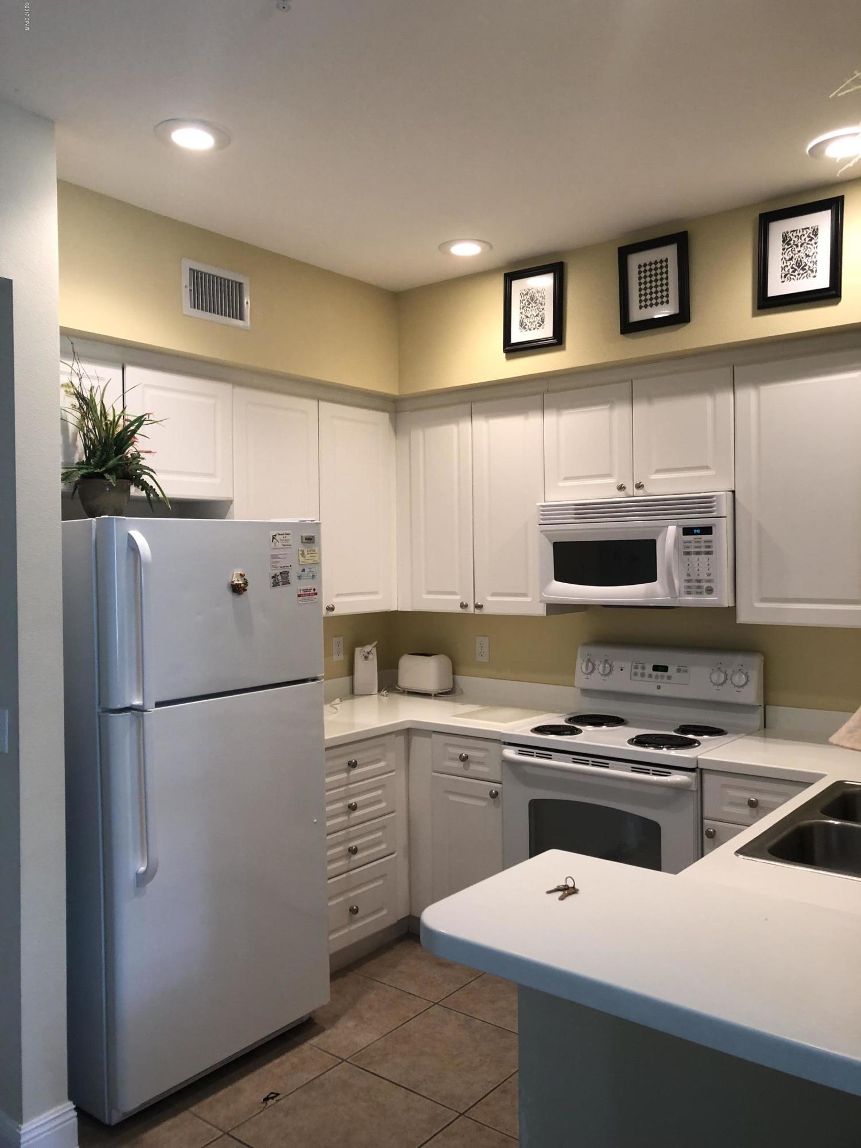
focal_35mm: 29
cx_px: 430
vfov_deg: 61.7
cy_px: 574
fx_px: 962
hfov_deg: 48.2
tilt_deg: -0.1
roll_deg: +0.7
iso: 32
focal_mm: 3.99
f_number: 1.8
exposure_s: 1/24
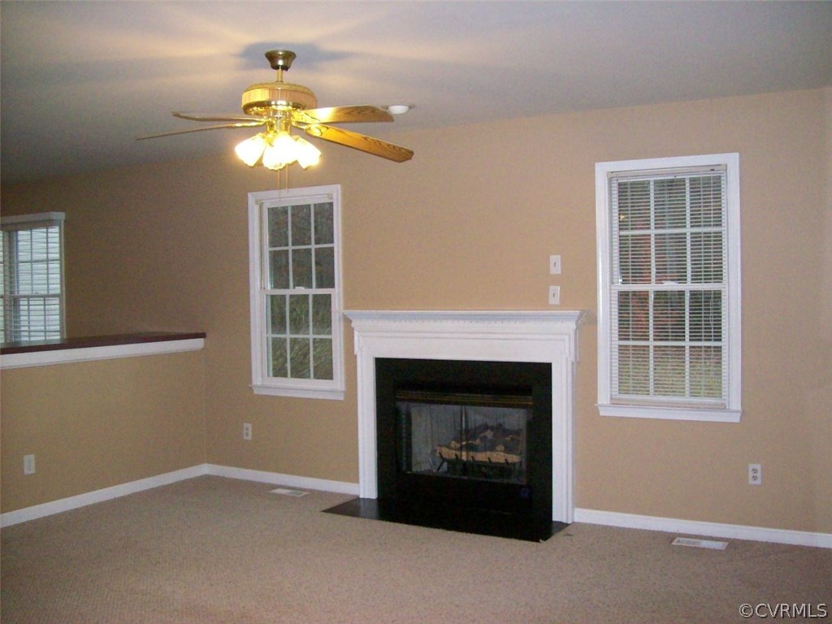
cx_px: 416
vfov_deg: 39.7
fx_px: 865
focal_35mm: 36
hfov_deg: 51.4
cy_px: 312
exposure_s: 1/128
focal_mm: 6
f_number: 2.7
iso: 400
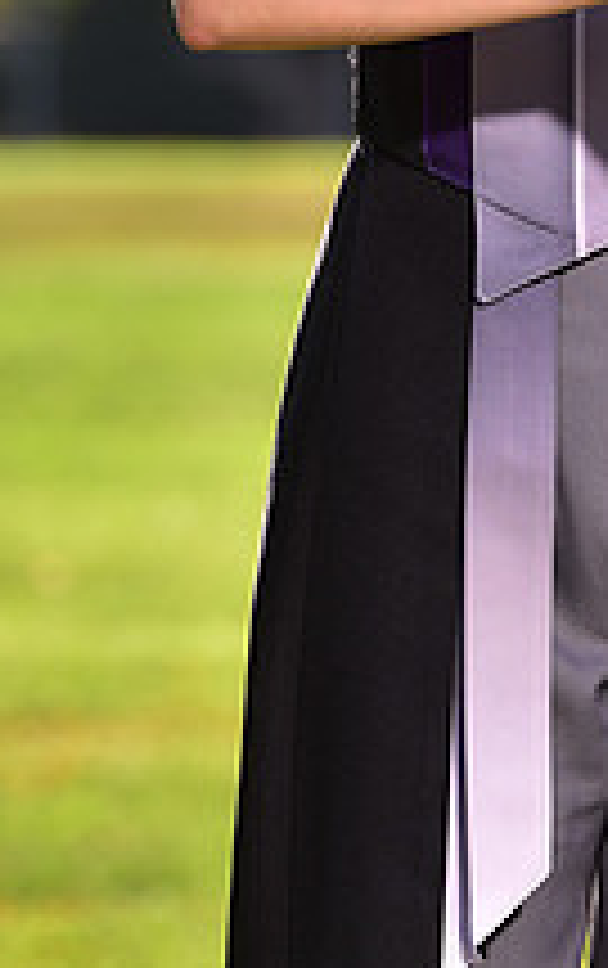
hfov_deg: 2.7
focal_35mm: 494
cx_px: 637
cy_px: -185
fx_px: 13053
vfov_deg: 4.2
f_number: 5.6
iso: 100
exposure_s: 1/250
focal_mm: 180
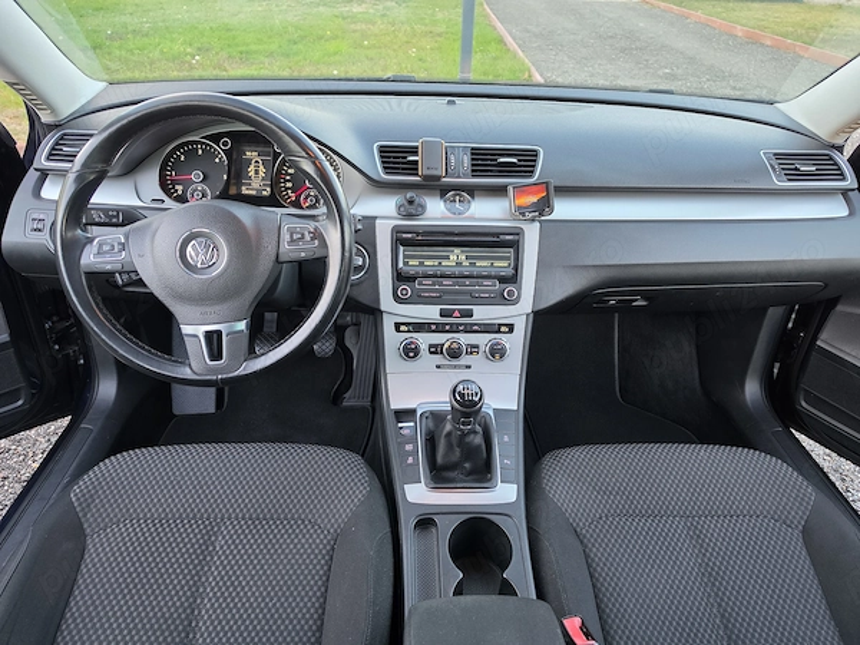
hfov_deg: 73.9
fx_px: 571
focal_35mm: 23
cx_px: 430
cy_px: 322
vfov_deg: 58.9
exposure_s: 1/100
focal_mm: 6.5
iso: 160
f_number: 1.4
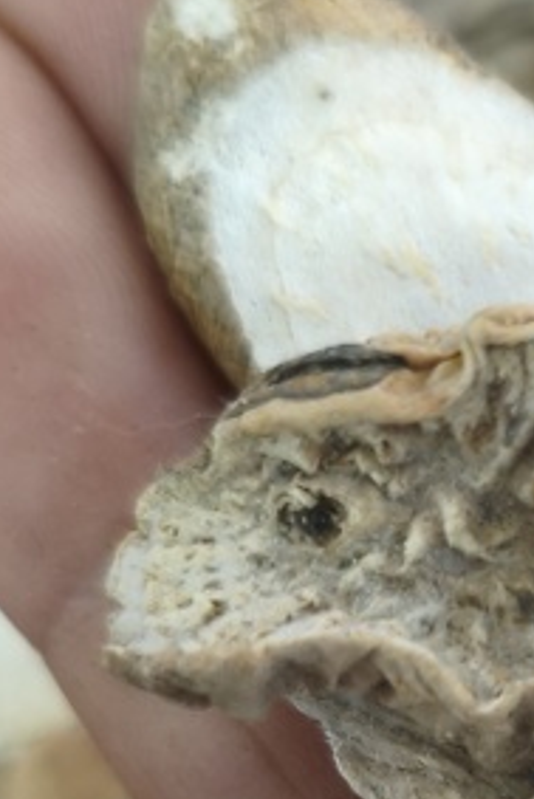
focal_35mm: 102
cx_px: 800
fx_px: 2267
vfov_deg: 19.0
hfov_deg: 12.7
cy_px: 925
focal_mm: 4.94
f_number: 1.5
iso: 640
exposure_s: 1/50
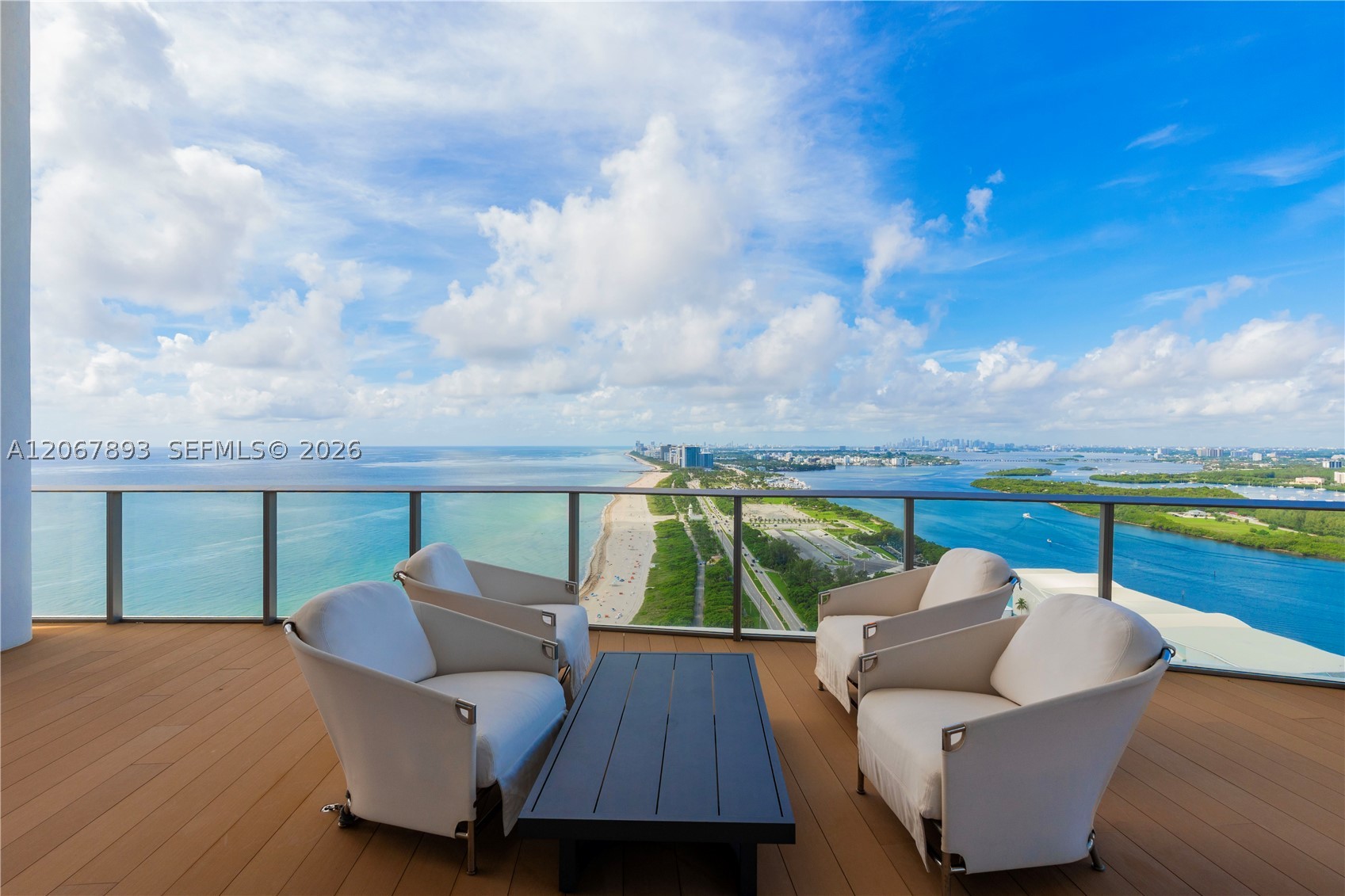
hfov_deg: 95.0
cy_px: 448
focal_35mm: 16
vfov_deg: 72.0
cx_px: 672
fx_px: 616
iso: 320
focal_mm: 11
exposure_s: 1/500
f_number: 6.3
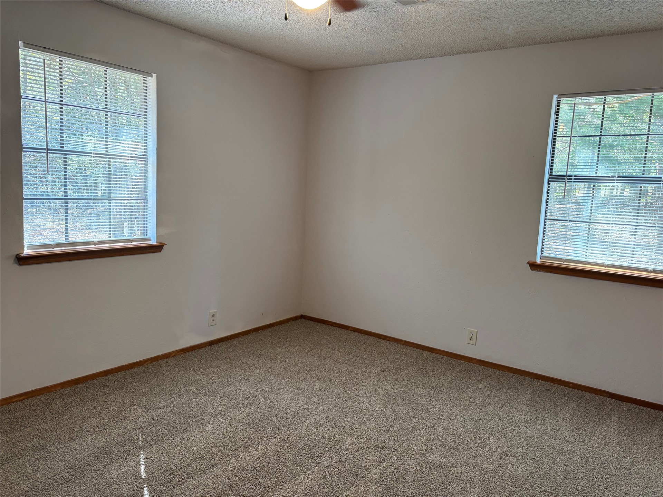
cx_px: 332
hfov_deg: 67.3
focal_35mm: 26
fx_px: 498
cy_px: 248
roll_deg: -2.5
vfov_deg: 53.1
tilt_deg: -6.4
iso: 125
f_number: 1.6
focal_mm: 5.96
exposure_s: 1/60
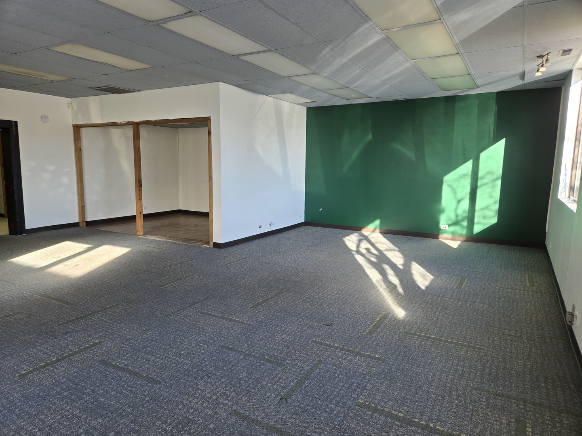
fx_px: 387
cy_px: 218
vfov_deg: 58.9
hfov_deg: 73.9
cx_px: 291
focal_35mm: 23
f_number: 1.8
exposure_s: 1/120
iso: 40
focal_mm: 5.4
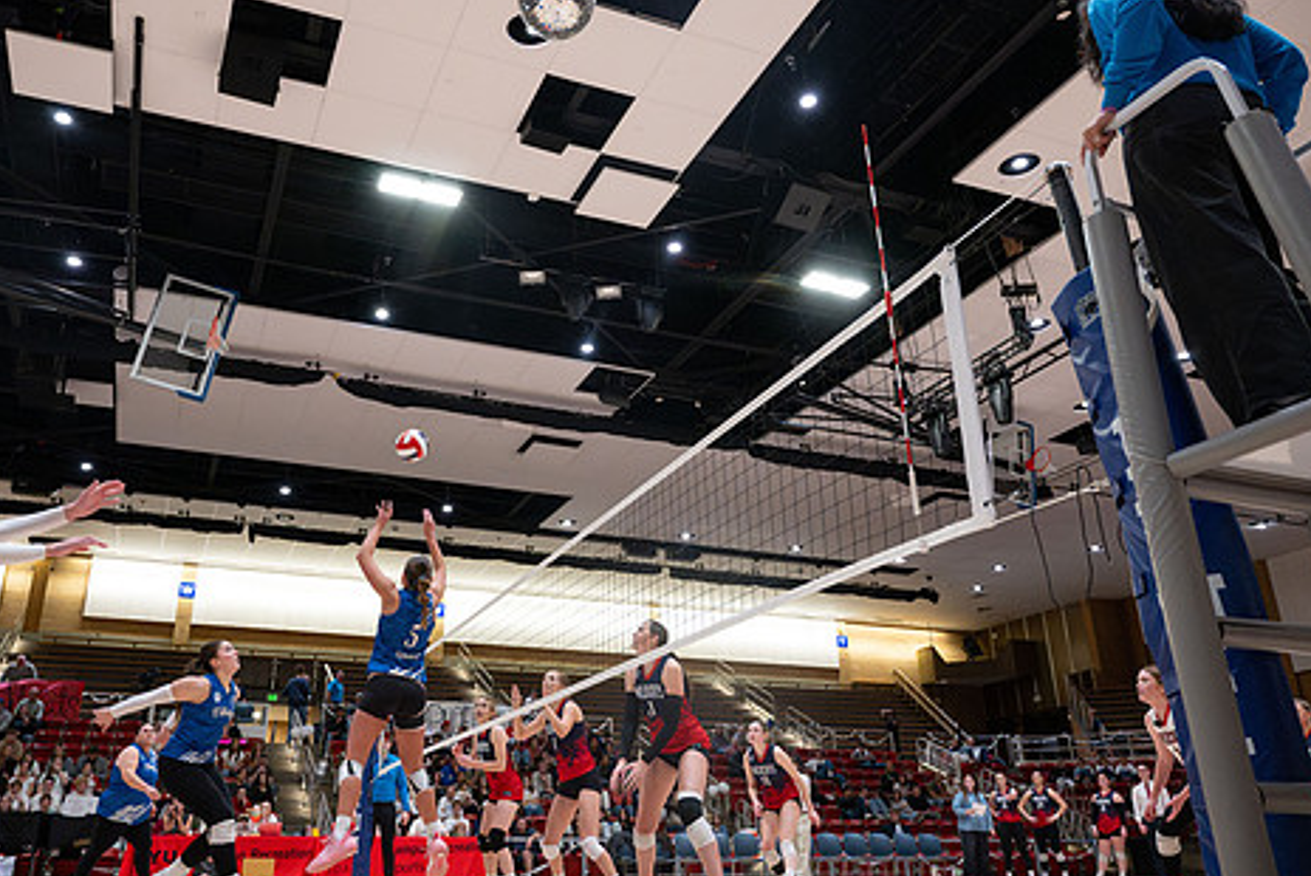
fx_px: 1093
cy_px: 422
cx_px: 582
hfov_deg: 61.7
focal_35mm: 30
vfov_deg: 43.7
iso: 6400
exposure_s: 1/400
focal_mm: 24
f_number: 4
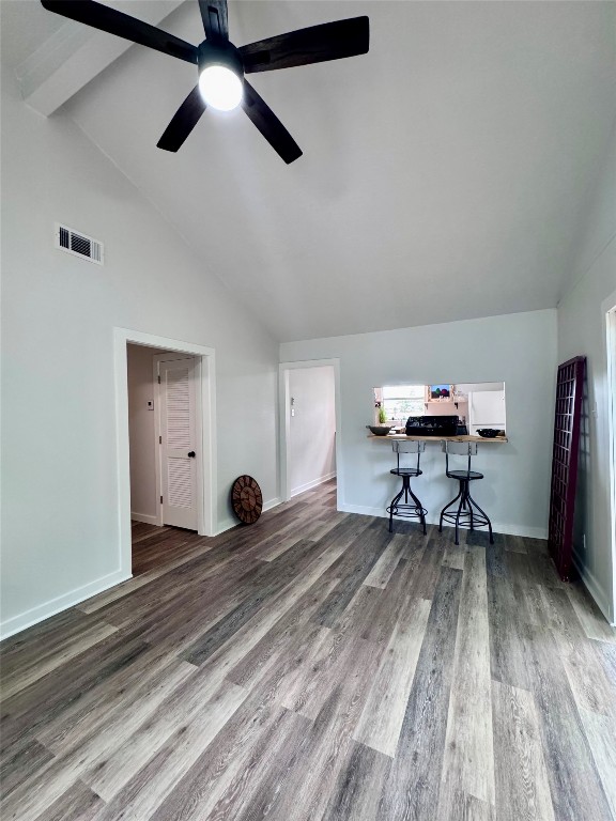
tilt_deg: -0.1
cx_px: 308
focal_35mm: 14
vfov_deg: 102.1
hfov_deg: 85.7
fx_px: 332
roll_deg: +1.3
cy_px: 410
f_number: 2.2
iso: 320
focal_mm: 2.22
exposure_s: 1/120
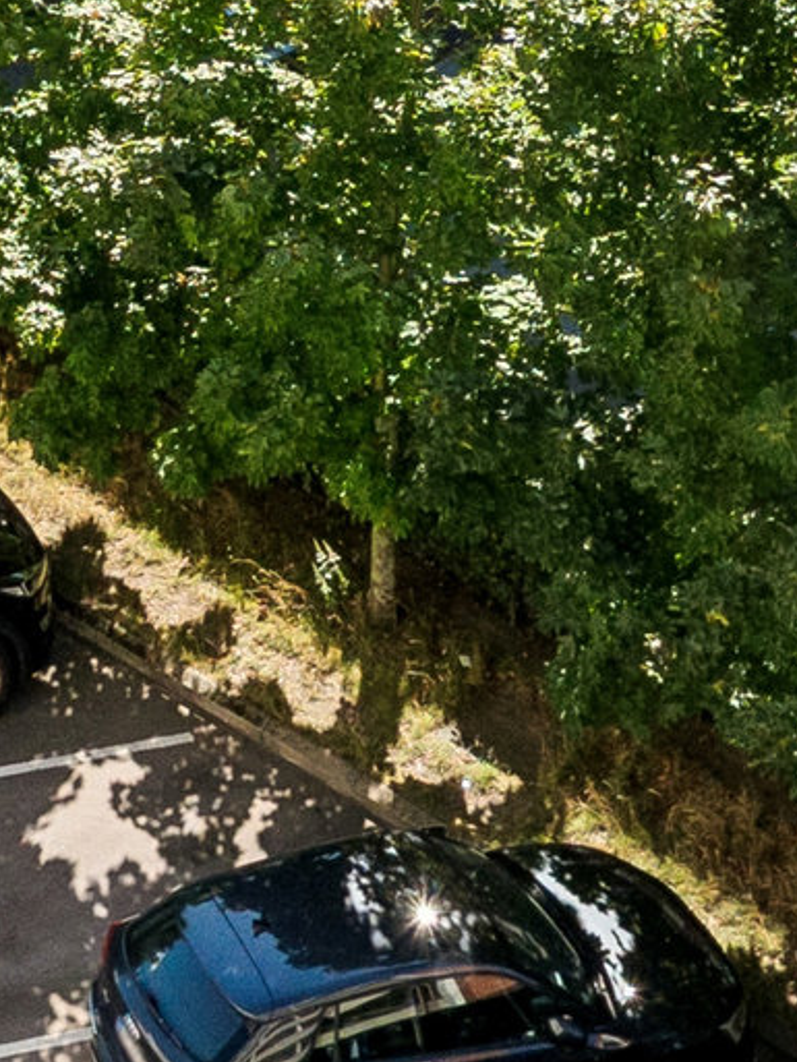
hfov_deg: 11.7
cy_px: -987
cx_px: -590
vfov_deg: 14.3
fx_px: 3621
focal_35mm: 118
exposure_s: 1/400
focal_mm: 14
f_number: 6.3
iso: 100
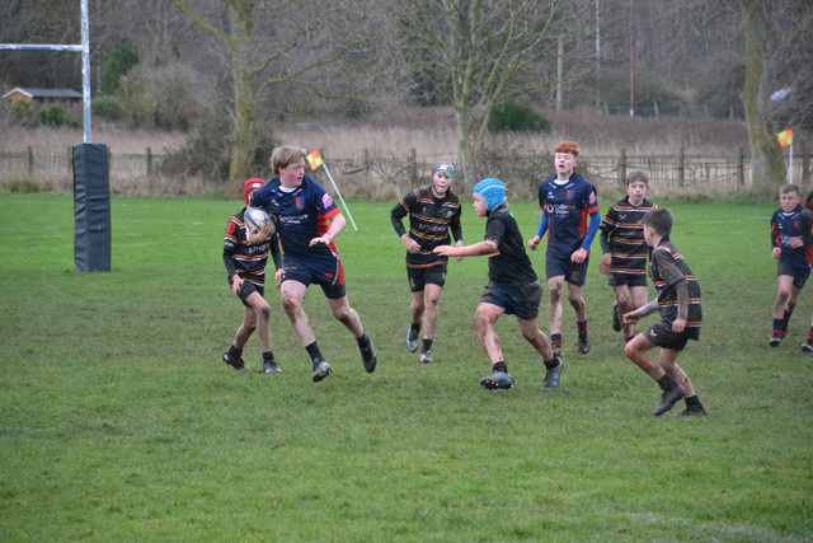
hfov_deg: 9.8
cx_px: 406
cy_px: 272
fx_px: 4743
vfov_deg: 6.5
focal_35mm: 210
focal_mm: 140
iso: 3200
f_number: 5.6
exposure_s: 1/400
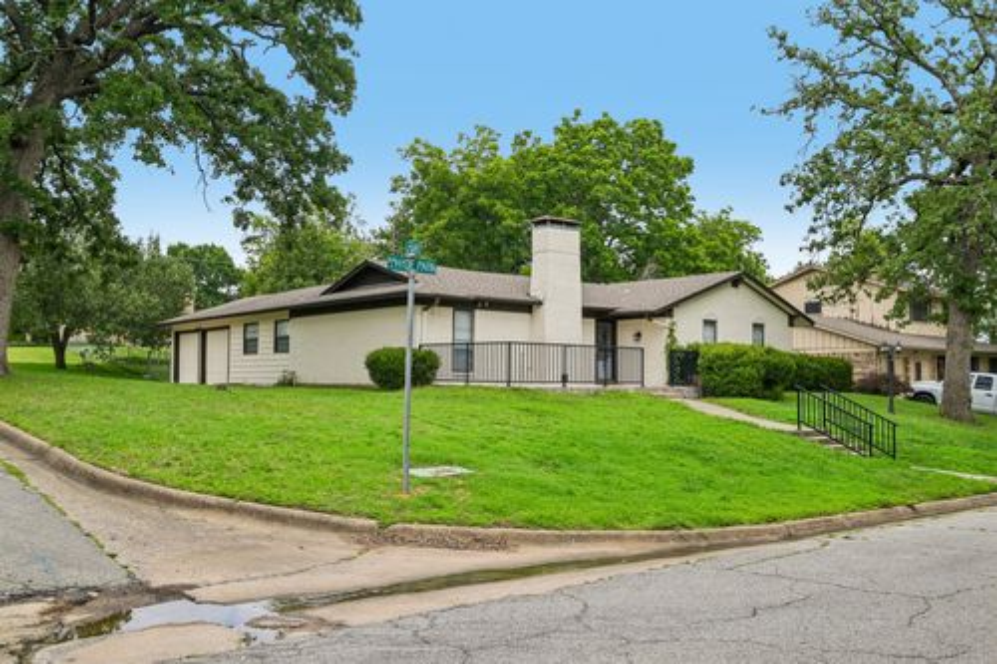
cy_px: 332
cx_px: 498
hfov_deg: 61.9
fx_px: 831
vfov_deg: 43.6
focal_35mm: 30
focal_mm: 30
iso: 400
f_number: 8
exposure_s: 1/640
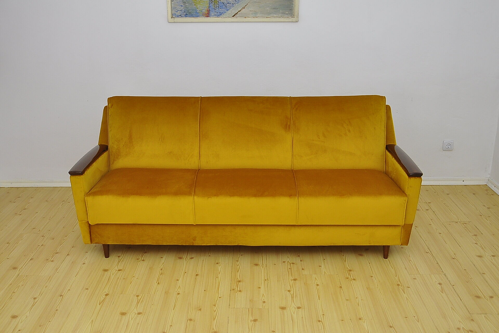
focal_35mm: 36
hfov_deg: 53.1
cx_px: 250
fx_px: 499
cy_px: 166
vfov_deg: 36.9
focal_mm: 24
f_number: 5.6
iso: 400
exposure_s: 1/200
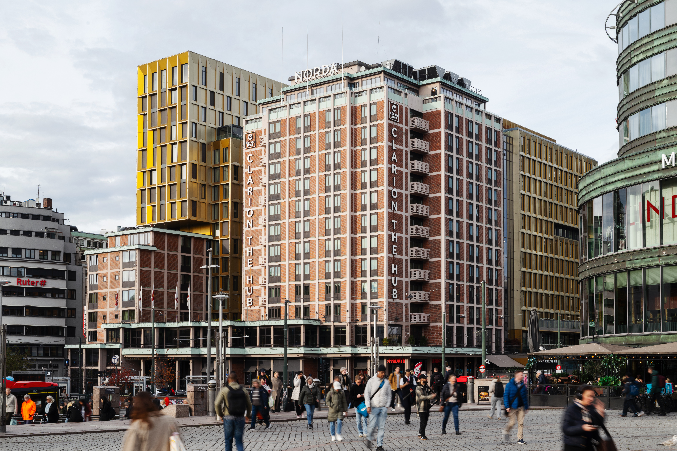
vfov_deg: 27.0
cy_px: 226
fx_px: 940
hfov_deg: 39.6
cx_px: 338
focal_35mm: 50
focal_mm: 50
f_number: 16
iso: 64
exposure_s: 1/13
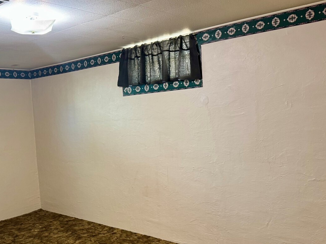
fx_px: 348
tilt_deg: -5.6
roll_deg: +3.2
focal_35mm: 37
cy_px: 138
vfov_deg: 38.6
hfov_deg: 49.5
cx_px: 114
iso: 320
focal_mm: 6.76
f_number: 1.78
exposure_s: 1/60
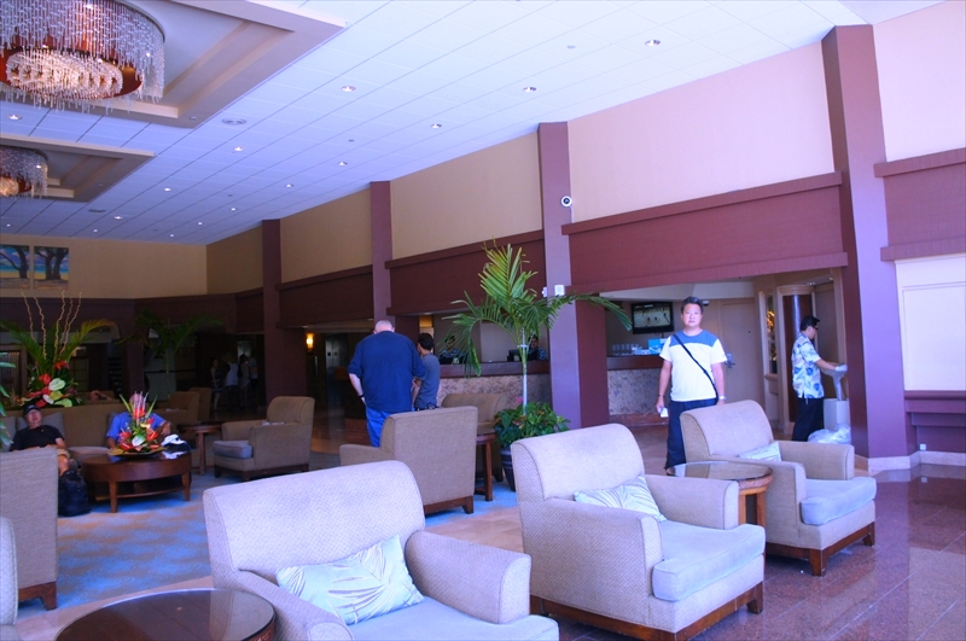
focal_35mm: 27
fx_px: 723
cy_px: 320
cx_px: 483
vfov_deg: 47.8
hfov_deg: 67.5
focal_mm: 18
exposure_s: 1/160
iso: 640
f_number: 4
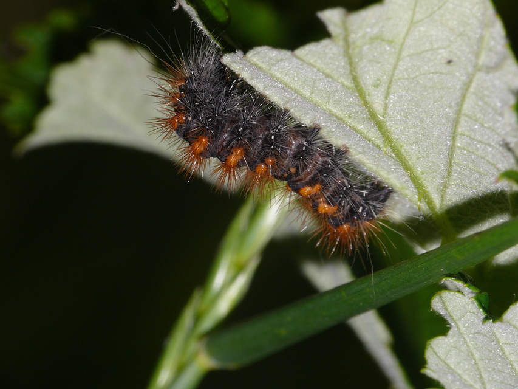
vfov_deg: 7.1
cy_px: 194
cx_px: 259
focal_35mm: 210
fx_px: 3143
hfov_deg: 9.4
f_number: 11
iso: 100
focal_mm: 44.5
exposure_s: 1/640
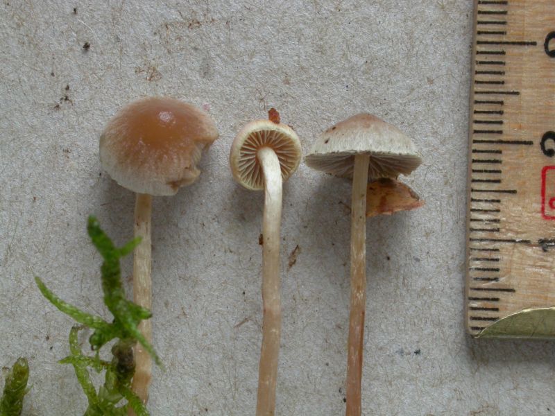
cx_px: 278
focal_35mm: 154
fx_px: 2469
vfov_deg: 9.6
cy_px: 208
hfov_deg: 12.8
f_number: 10.3
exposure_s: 1/3
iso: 100
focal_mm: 32
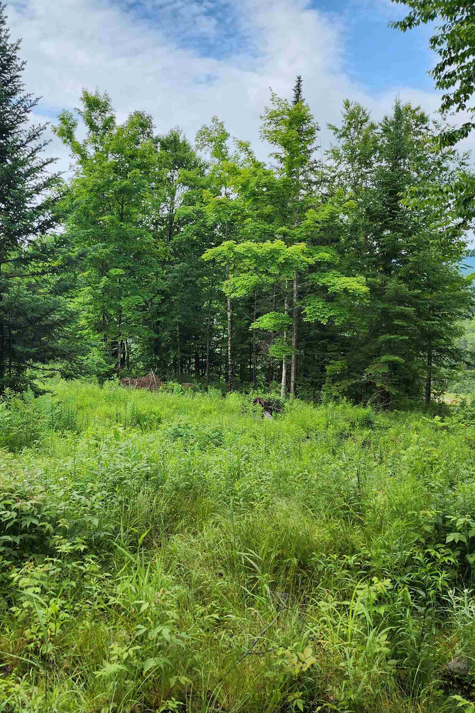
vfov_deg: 58.7
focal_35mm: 32
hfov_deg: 40.2
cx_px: 130
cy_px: 356
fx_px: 633
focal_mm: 6.4
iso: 12
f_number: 1.8
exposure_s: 1/414
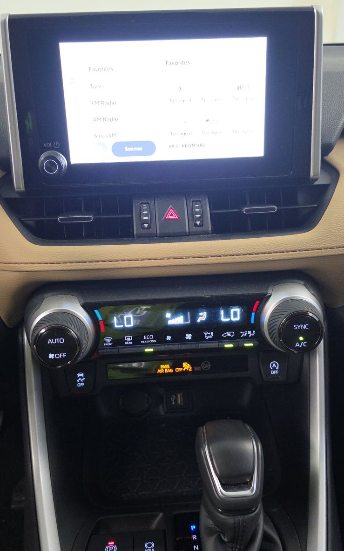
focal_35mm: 33
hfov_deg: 38.3
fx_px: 495
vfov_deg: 58.1
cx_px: 172
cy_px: 275
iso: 164
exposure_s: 1/39
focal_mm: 6.5
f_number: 1.4
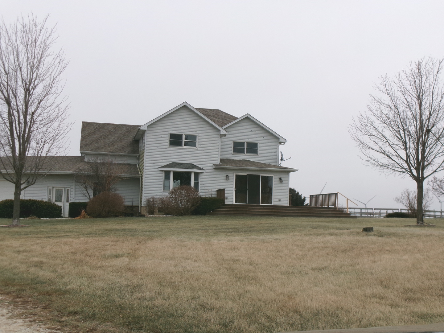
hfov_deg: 36.2
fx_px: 680
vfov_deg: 27.5
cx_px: 222
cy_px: 166
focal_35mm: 53
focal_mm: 9.5
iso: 100
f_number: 4.9
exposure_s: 1/240
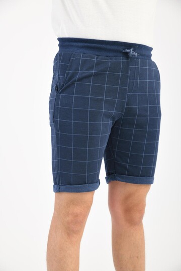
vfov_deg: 28.8
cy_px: 136
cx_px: 90
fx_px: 528
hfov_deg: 19.5
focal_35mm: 70
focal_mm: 70
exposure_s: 1/160
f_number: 7.1
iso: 100
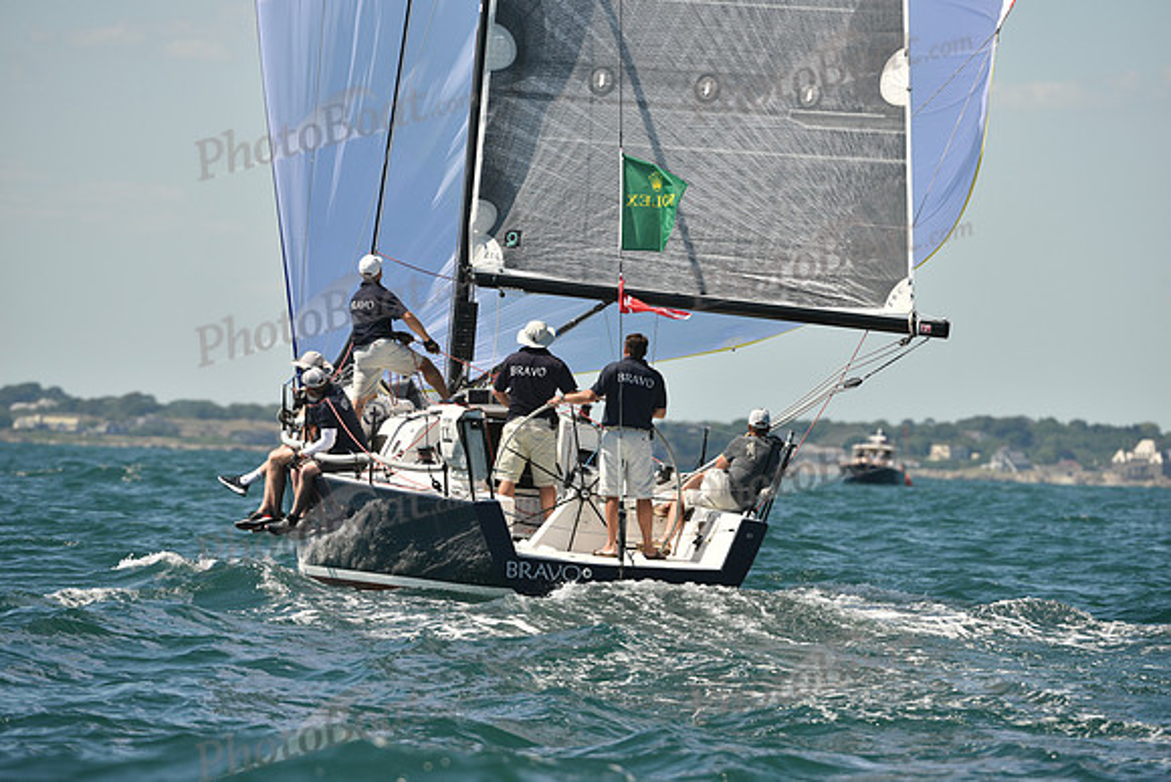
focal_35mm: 360
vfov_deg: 3.8
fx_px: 11712
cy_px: 391
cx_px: 586
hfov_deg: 5.7
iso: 250
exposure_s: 1/1000
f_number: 7.1
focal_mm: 360
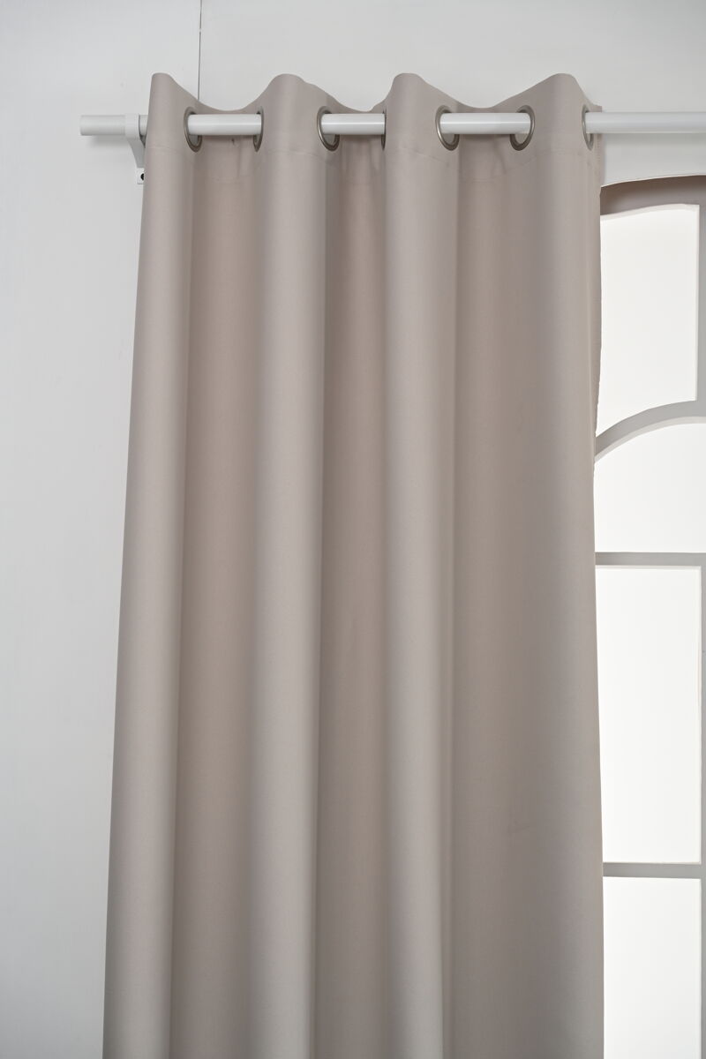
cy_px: 530
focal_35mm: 68
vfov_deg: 29.7
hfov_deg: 20.0
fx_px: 2000
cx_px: 353
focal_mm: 68
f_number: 5.6
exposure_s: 1/100
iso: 320
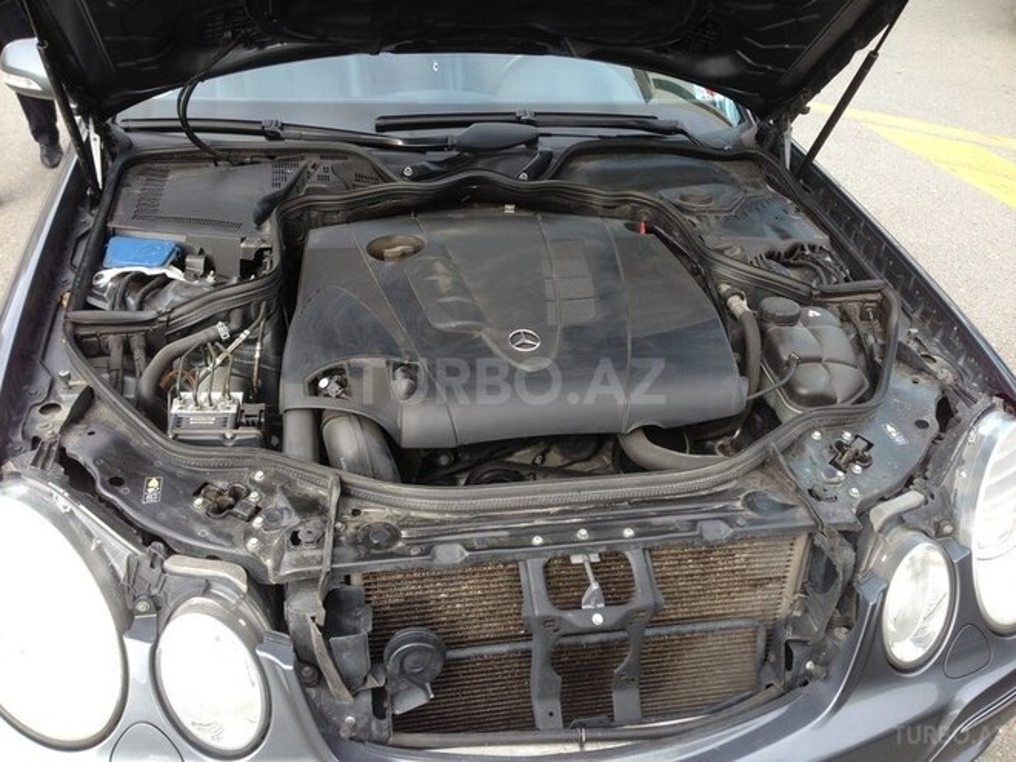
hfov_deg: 55.4
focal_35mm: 33
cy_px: 381
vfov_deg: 42.9
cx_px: 508
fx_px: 969
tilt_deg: -25.5
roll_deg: +0.9
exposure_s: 1/244
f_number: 2.4
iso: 50
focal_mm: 4.12
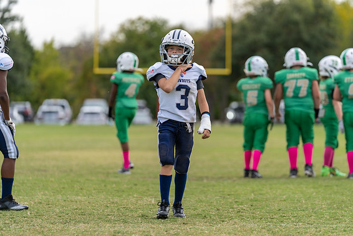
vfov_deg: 6.7
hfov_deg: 10.0
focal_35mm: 205
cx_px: 178
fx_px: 2011
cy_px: 117
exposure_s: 1/1250
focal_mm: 200
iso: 250
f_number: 3.5
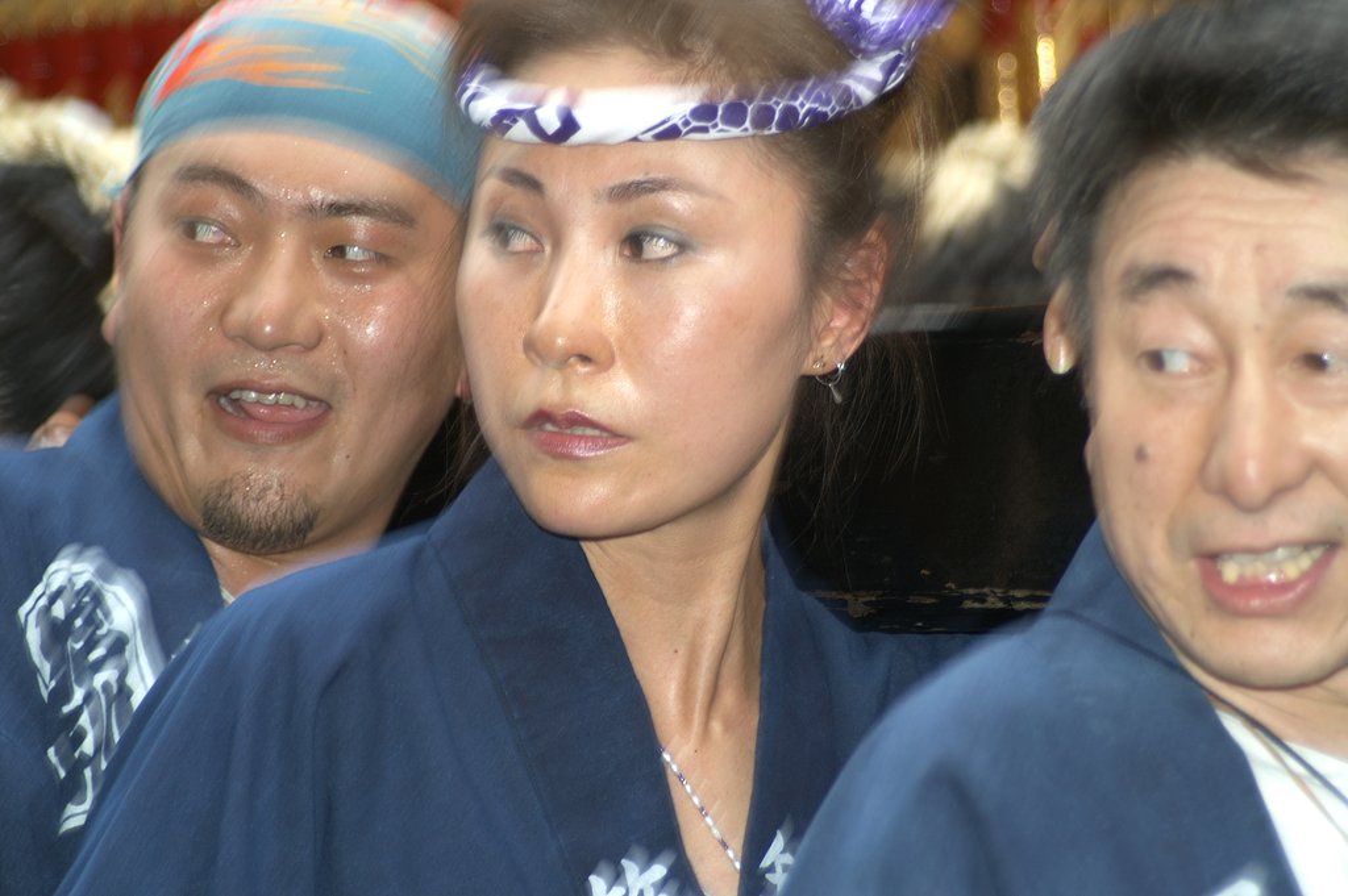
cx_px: 674
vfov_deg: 8.7
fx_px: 5893
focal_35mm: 158
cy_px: 448
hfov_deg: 13.1
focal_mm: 105
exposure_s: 1/60
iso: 100
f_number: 4.5
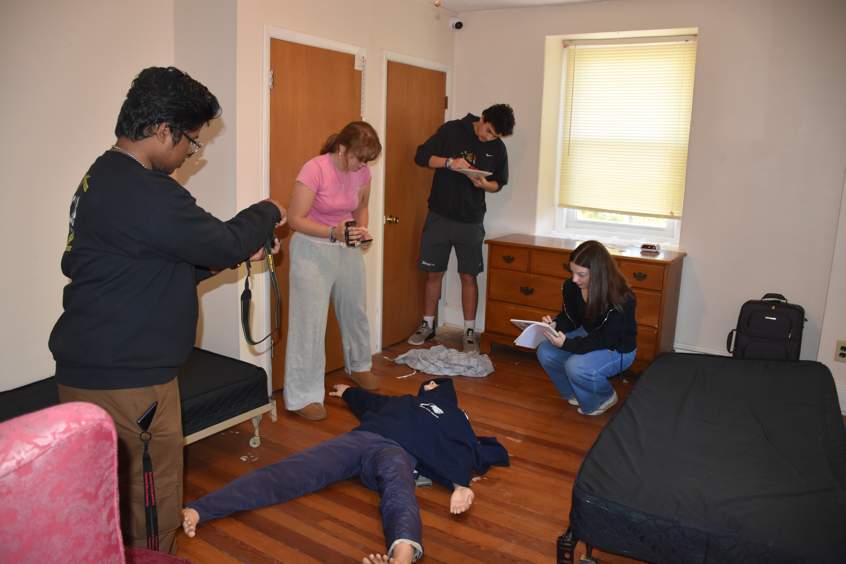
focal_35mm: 27
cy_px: 282
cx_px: 423
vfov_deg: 47.9
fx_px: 634
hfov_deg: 67.4
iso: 1100
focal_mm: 18
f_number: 3.5
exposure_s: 1/60
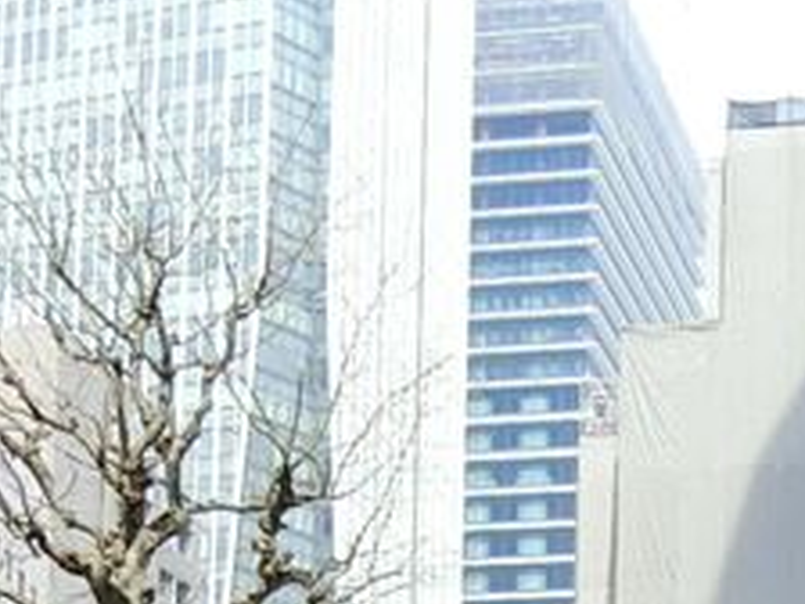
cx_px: 546
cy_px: 1039
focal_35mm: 136
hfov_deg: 14.5
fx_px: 3163
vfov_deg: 10.4
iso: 160
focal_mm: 4.06
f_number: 2.7
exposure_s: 1/1000
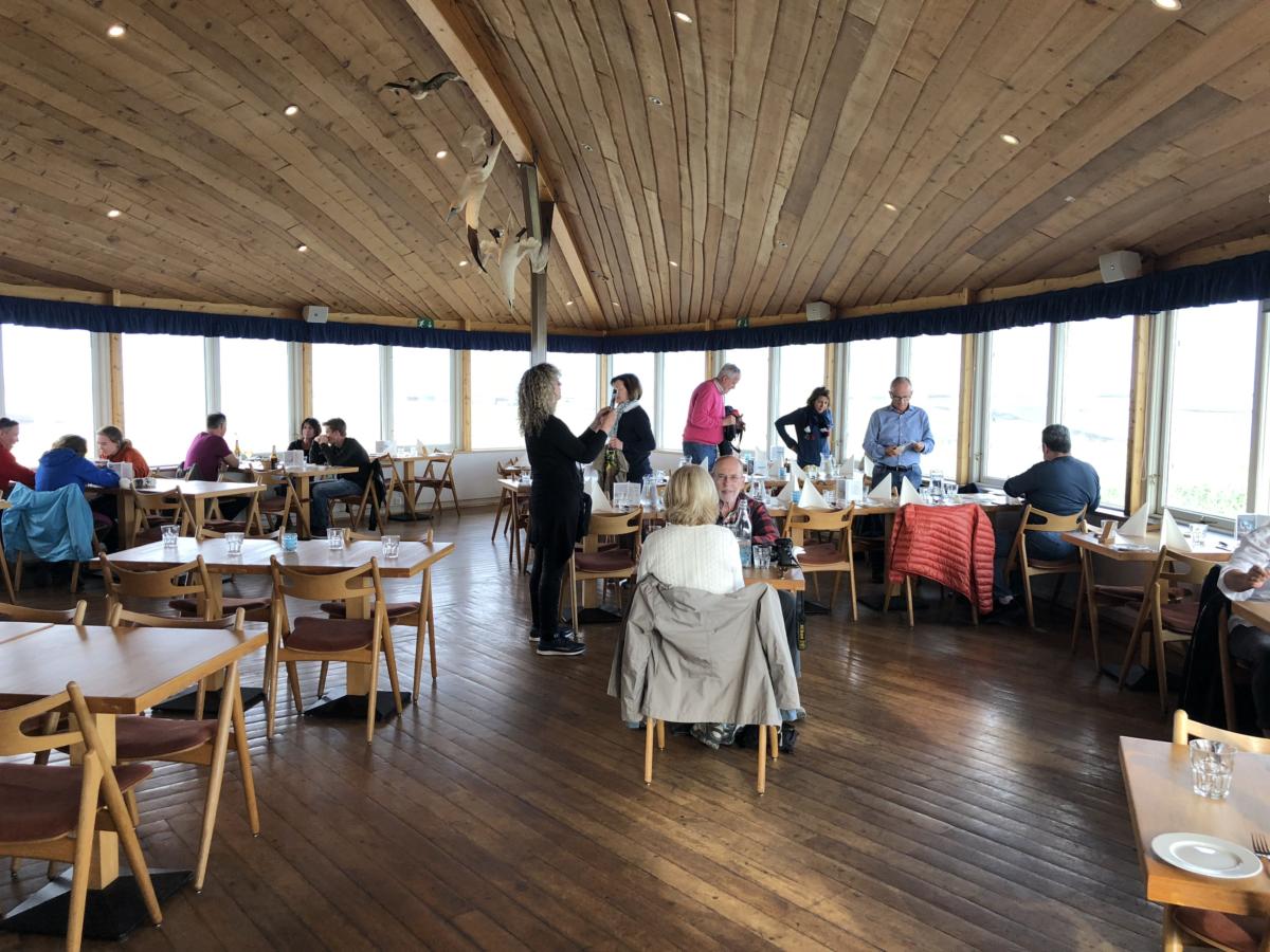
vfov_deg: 49.7
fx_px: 1027
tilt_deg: -4.8
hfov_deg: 63.4
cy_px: 476
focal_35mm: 28
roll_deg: +0.3
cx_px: 635
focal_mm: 4
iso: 32
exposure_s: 1/50
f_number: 1.8
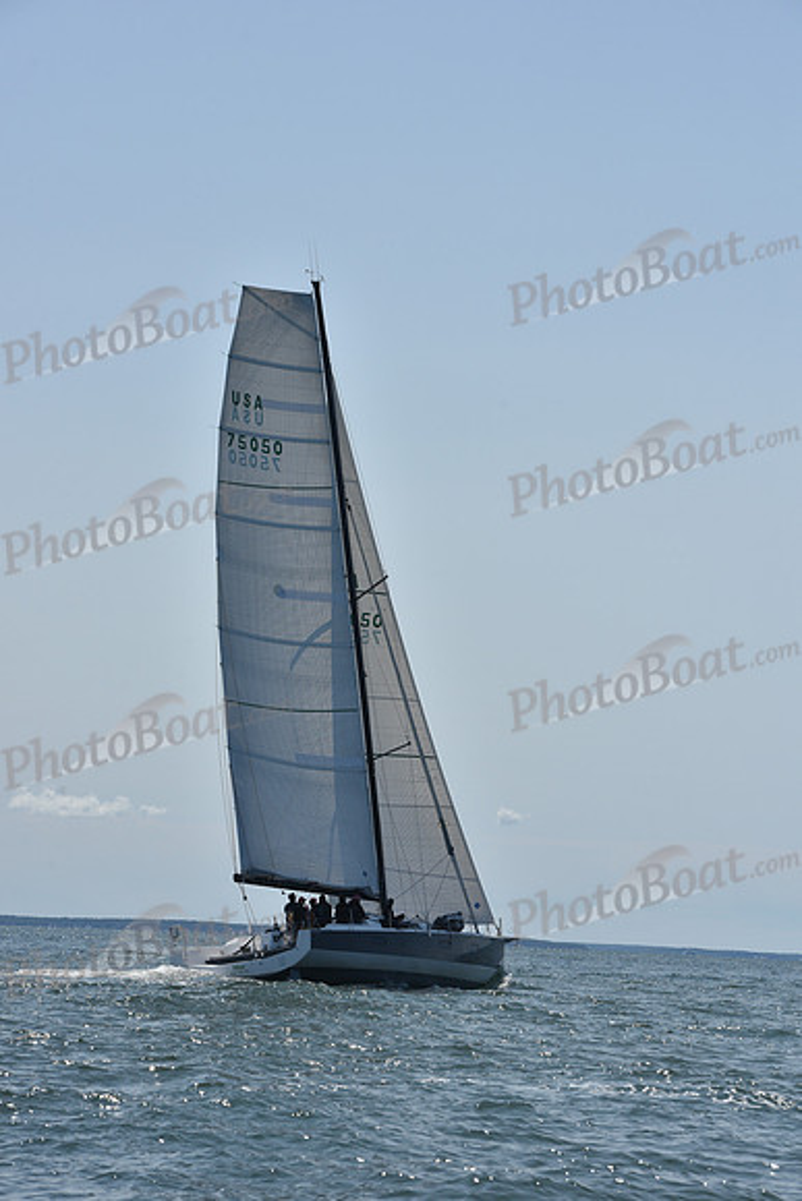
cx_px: 401
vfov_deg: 18.6
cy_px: 600
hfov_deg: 12.5
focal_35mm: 110
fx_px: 3673
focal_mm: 110
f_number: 10
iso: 250
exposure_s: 1/1250
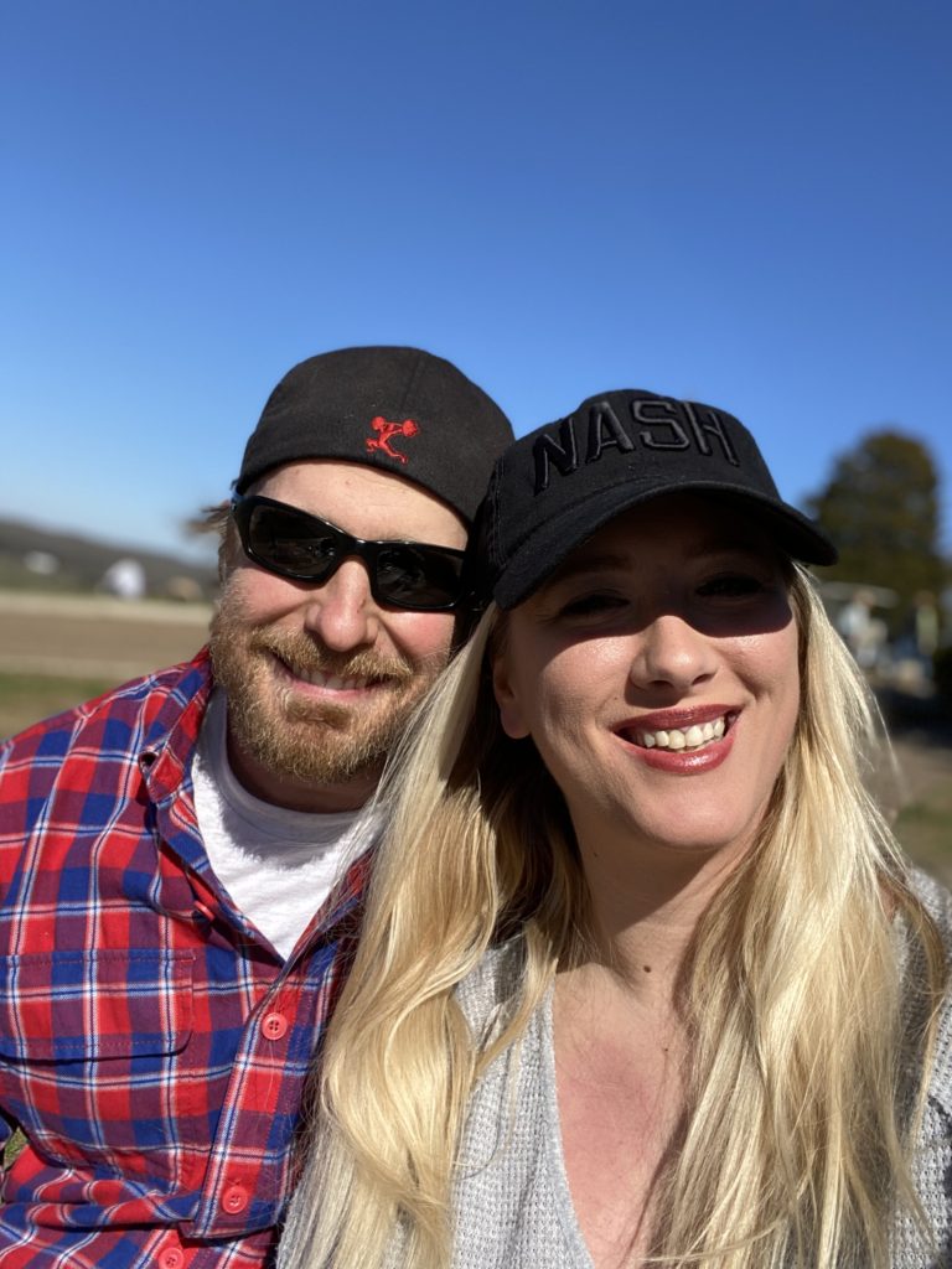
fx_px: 1100
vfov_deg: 60.0
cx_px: 476
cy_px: 634
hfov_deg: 46.8
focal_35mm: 30
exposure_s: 1/1225
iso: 25
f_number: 2.2
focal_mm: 2.71
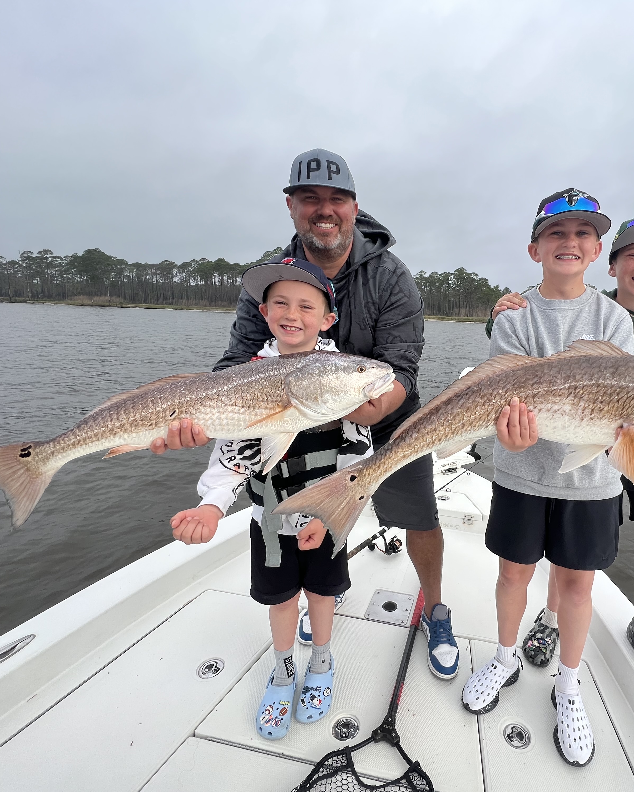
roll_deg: -1.8
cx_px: 430
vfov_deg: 89.6
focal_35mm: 17
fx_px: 399
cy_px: 395
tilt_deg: -10.5
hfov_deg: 74.2
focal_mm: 1.57
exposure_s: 1/346
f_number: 1.8
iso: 32
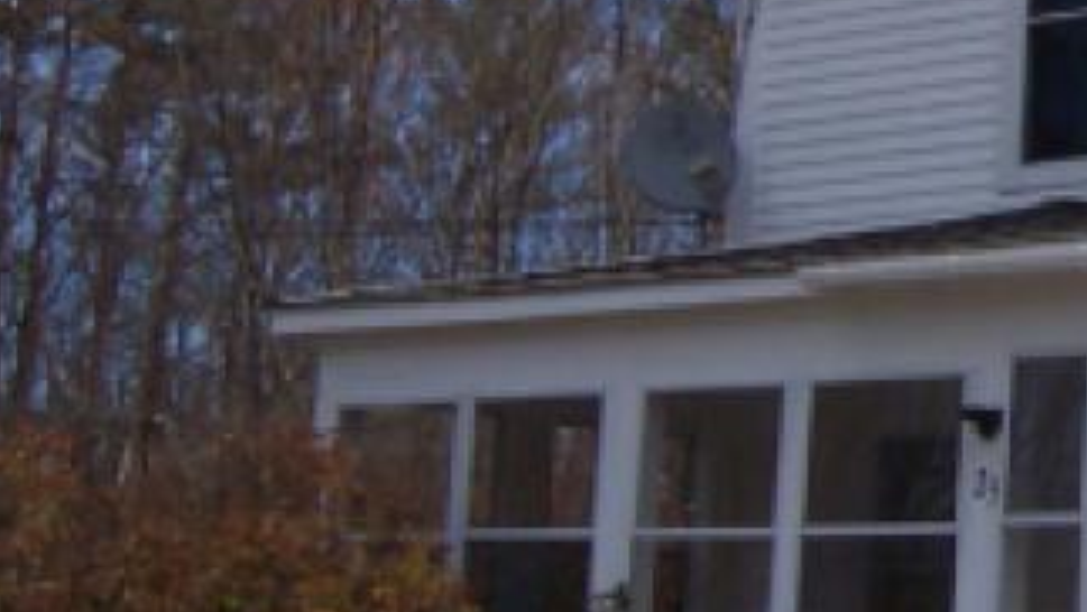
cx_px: 1390
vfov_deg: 10.6
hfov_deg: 17.7
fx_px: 3287
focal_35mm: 114
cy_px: 166
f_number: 5.6
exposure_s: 1/500
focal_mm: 5.5
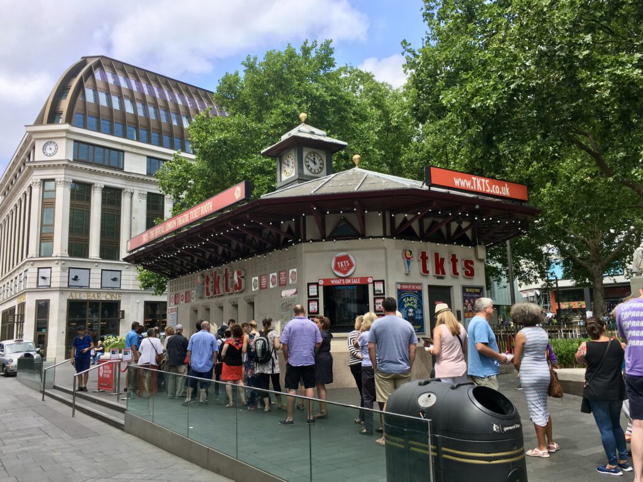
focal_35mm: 29
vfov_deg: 48.2
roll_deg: -0.9
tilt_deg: +7.9
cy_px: 241
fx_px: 539
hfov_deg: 61.7
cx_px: 322
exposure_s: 1/578
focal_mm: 4.15
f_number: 2.2
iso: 25
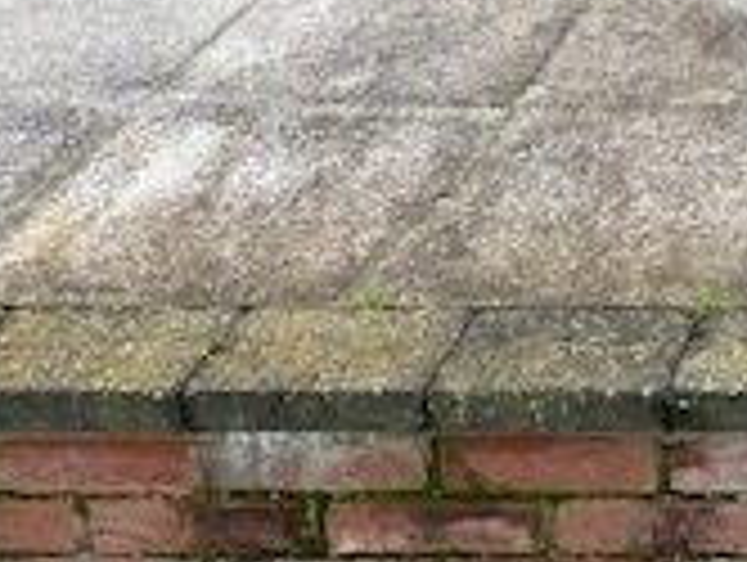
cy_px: -252
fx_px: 2161
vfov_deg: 14.0
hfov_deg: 16.4
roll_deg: -0.7
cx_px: 1346
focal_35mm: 100
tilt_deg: -15.4
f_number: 1.8
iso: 40
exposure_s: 1/121
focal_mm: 4.25
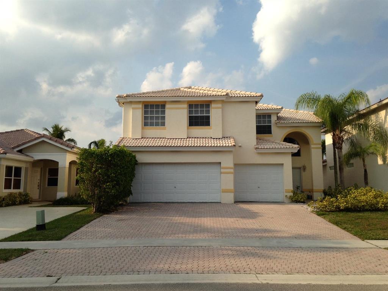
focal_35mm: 33
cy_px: 146
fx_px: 370
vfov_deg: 42.9
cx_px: 194
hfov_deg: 55.4
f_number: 2.4
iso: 50
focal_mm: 4.12
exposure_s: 1/1410
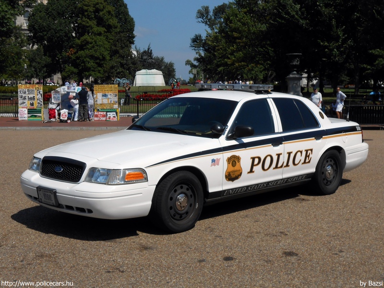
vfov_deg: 29.7
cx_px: 192
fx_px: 544
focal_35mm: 49
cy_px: 144
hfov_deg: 38.9
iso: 80
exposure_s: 1/1250
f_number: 4.8
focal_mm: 8.8
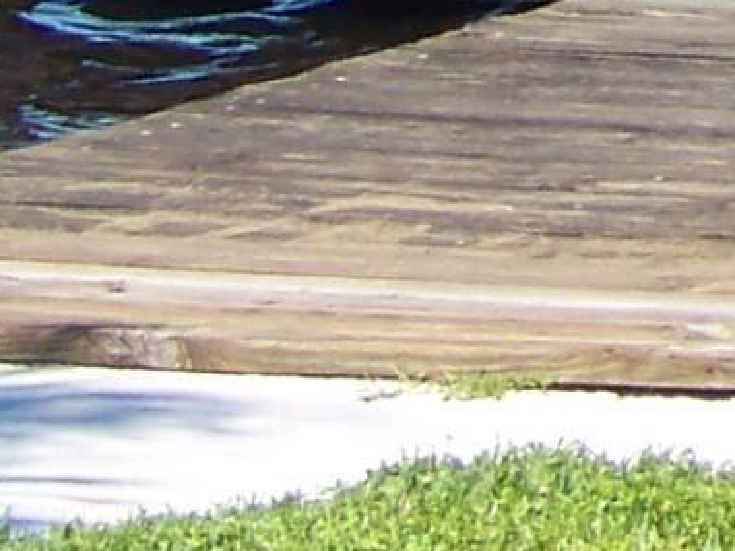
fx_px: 10422
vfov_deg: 3.0
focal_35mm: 491
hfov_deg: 3.9
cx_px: 2636
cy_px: -1286
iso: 64
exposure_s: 1/640
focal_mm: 10.5
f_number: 3.2
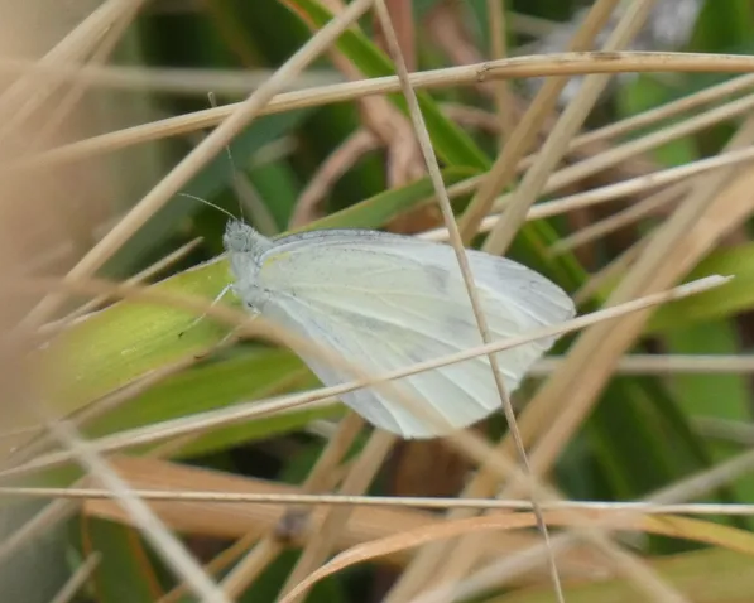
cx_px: 379
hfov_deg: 3.2
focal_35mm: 611
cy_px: 302
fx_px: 13639
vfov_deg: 2.5
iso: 400
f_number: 5.6
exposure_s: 1/100
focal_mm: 104.7
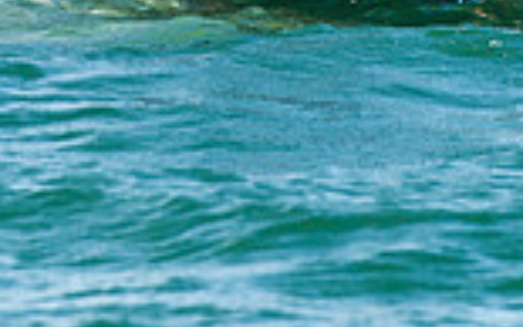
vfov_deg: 1.7
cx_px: 216
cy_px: -249
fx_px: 10894
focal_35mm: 764
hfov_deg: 2.8
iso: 320
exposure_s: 1/1000
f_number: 5
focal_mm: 200
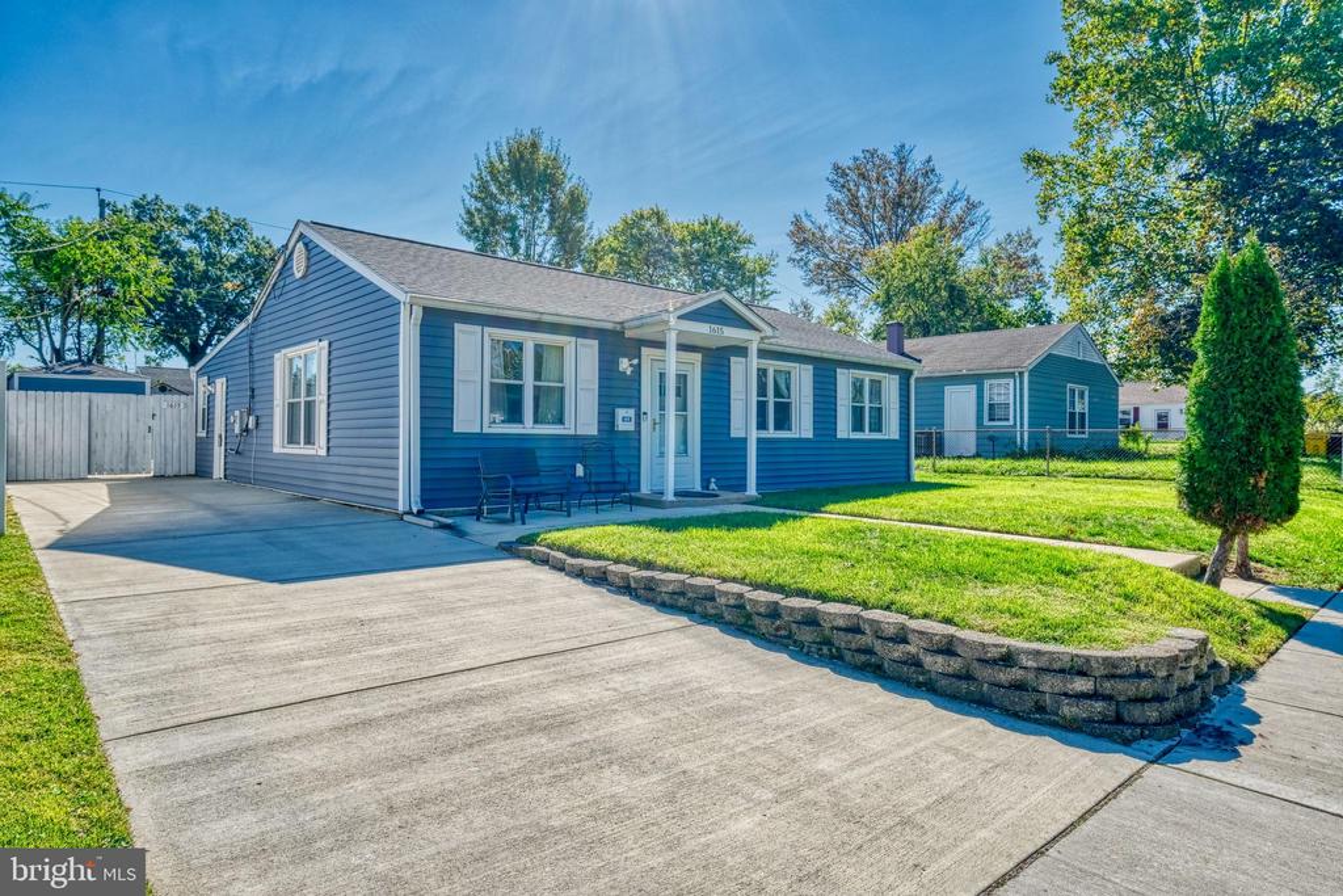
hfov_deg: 84.0
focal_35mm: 20
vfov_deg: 61.9
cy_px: 448
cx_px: 672
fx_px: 746
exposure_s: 1/280
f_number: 9
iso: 200
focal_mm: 13.2
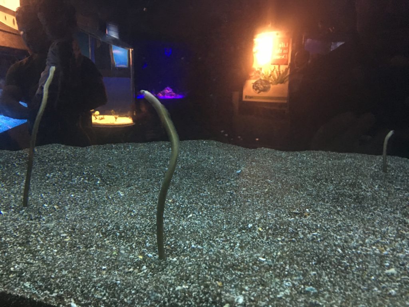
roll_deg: -2.0
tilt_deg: -11.6
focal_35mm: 29
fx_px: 343
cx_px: 204
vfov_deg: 48.2
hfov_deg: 61.7
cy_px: 154
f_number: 2.2
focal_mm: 4.15
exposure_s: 1/15
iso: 500
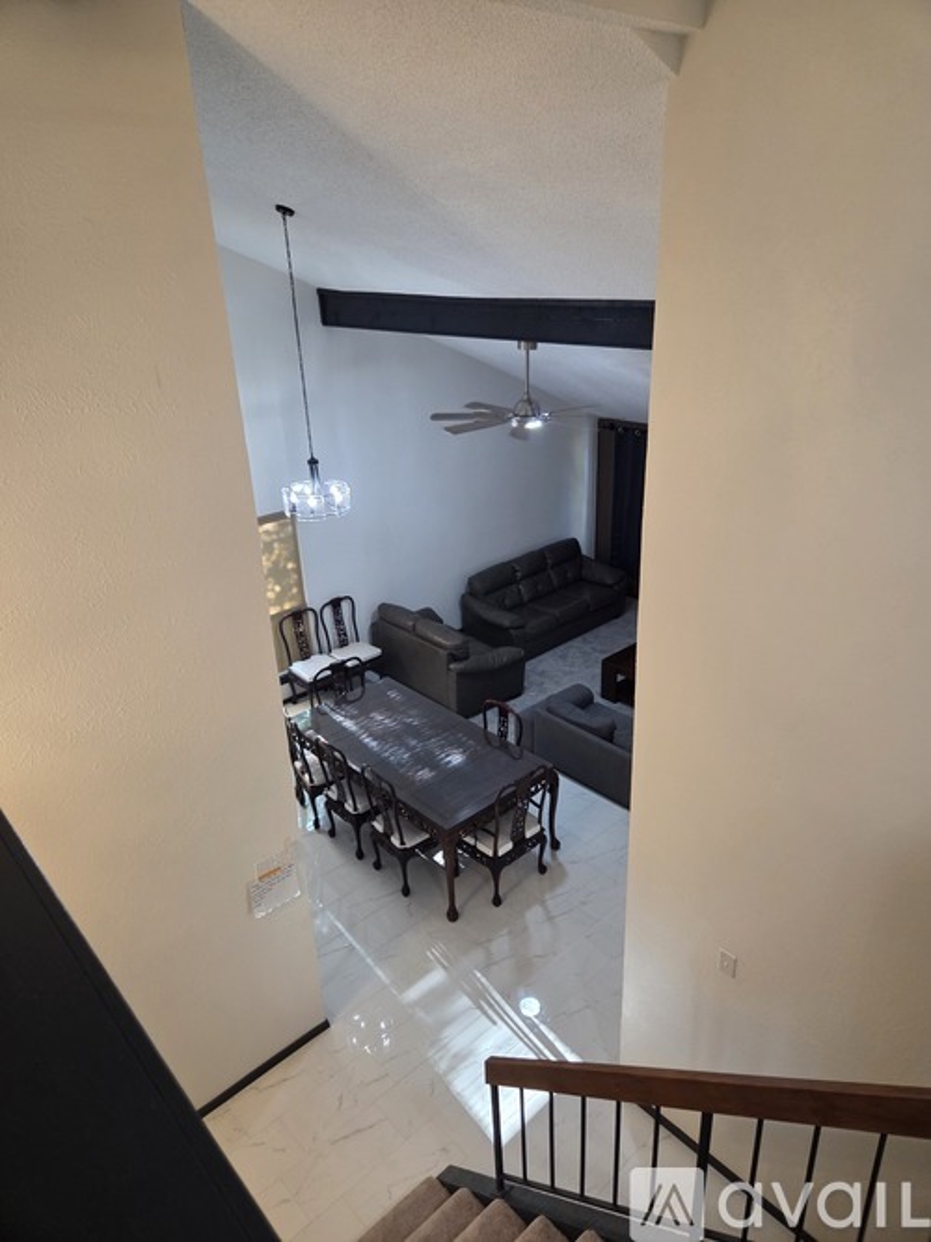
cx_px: 466
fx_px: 825
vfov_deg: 73.9
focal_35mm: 23
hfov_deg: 58.9
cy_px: 621
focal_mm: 5.4
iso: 400
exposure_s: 1/120
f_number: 1.8
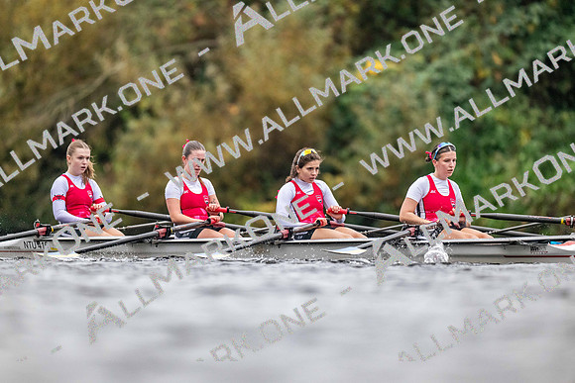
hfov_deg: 3.4
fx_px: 9585
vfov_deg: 2.3
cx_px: 288
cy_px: 192
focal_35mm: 600
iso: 3200
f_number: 4
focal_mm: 600
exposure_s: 1/2500
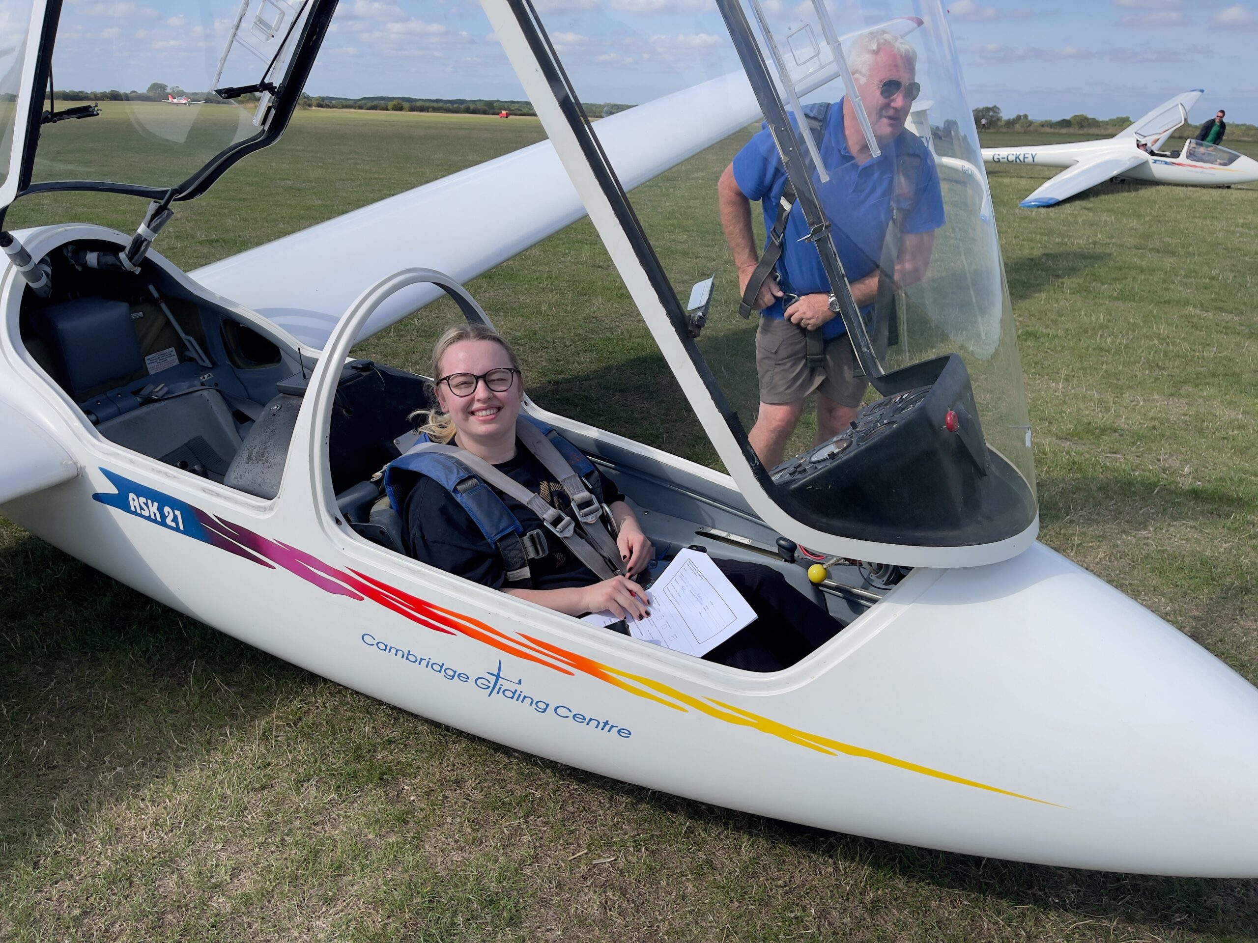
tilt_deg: -21.2
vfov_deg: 53.1
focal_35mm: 26
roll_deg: -1.6
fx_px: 945
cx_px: 629
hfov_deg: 67.3
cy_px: 472
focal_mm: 5.1
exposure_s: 1/3922
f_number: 1.6
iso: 32
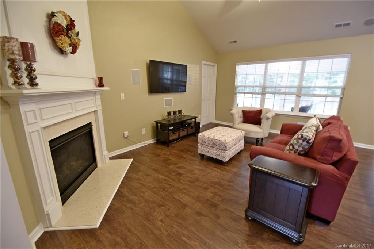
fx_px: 156
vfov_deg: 77.3
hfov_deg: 100.4
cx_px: 187
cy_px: 124
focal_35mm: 15
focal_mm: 10
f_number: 3.5
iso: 100
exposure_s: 1/1.3
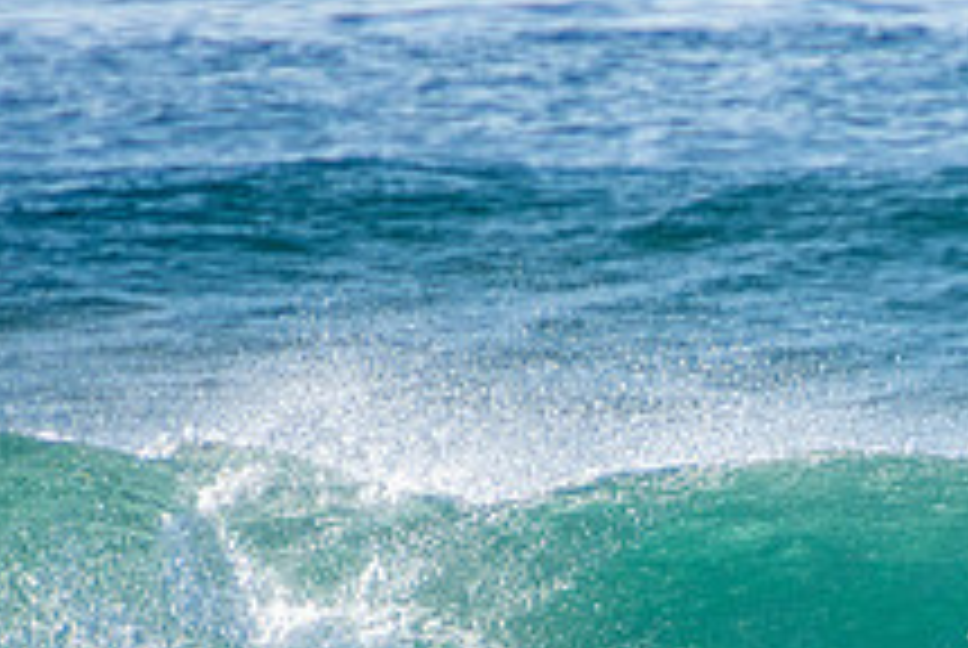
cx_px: 1072
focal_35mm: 1618
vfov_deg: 0.9
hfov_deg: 1.3
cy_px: 772
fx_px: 43565
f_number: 5.6
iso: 320
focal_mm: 400
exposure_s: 1/2000
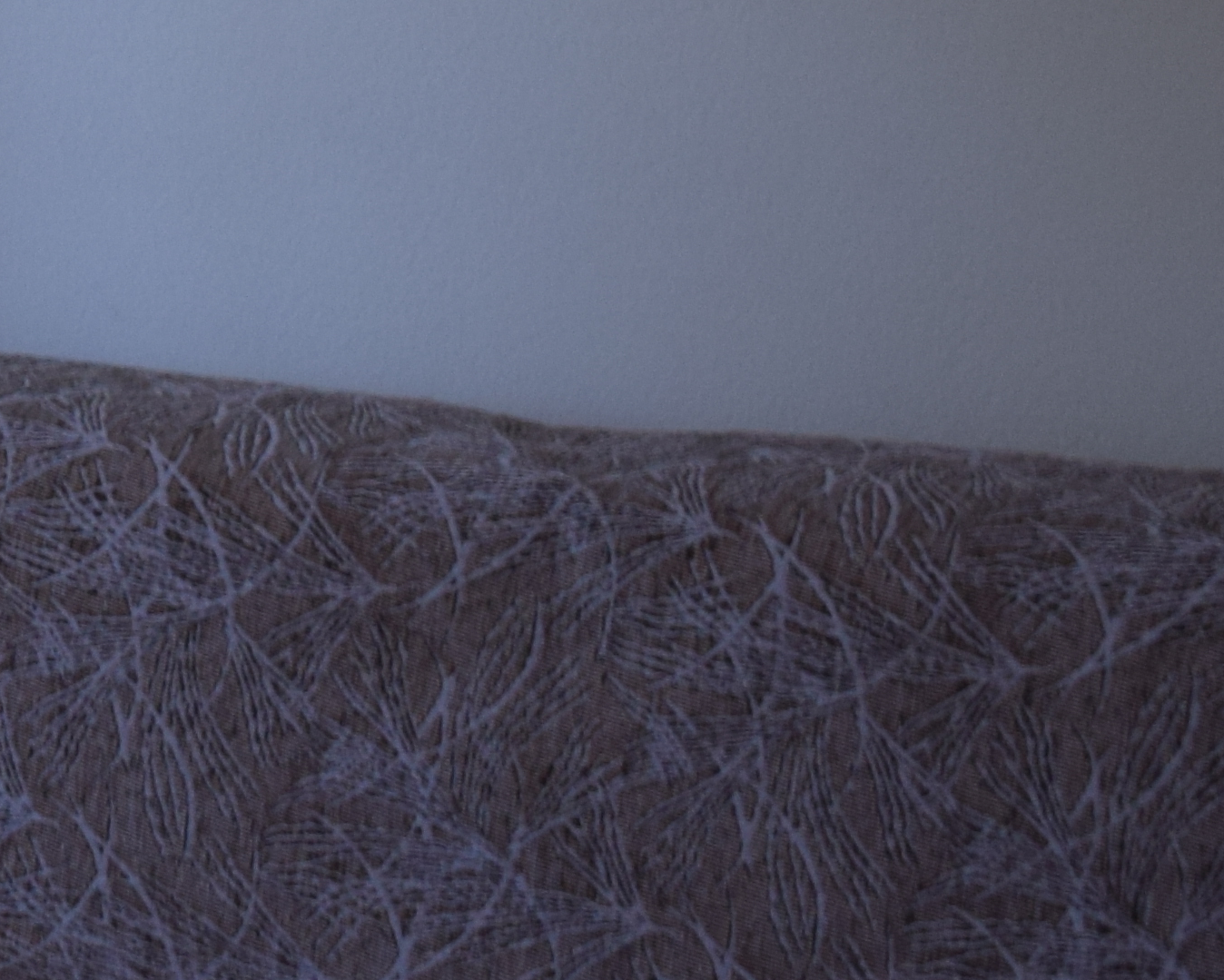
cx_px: -1323
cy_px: -545
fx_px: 7718
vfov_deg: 7.1
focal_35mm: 213
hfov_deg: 8.5
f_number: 5.6
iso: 400
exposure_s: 1/125
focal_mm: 34
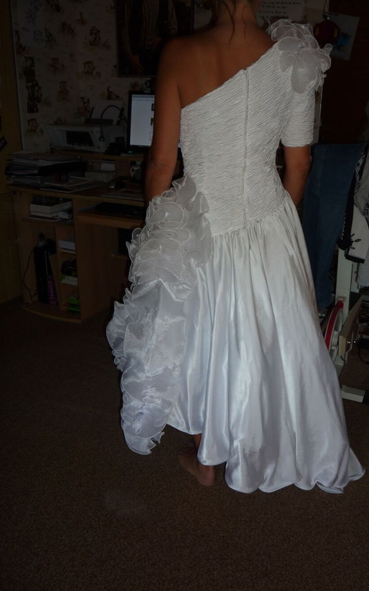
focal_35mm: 32
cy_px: 297
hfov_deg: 39.3
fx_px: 515
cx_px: 217
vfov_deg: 59.7
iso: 100
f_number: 3.3
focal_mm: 5.2
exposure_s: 1/30
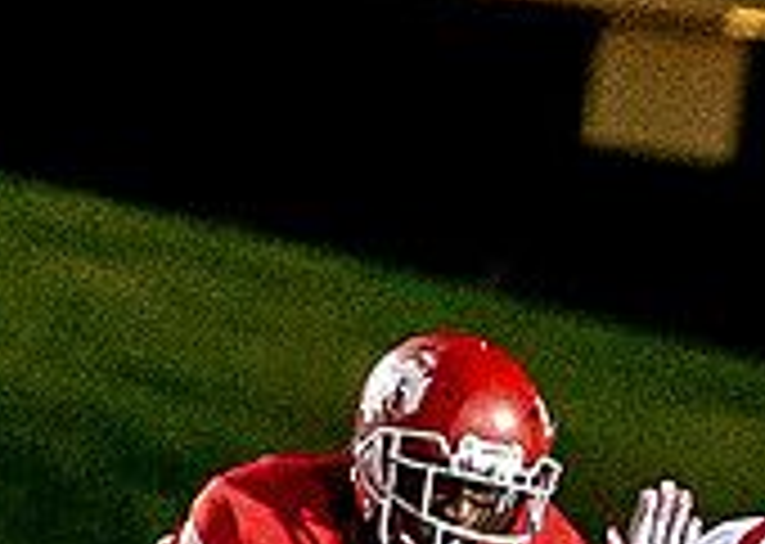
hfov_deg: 1.0
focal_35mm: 2032
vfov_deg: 0.7
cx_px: 1291
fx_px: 44096
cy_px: 529
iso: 6400
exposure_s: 1/1000
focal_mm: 198
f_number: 2.8
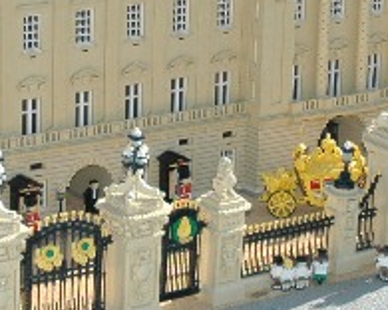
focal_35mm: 144
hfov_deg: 13.4
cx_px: 191
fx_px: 1653
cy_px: 18
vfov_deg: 10.7
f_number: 3.8
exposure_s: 1/500
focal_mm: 25
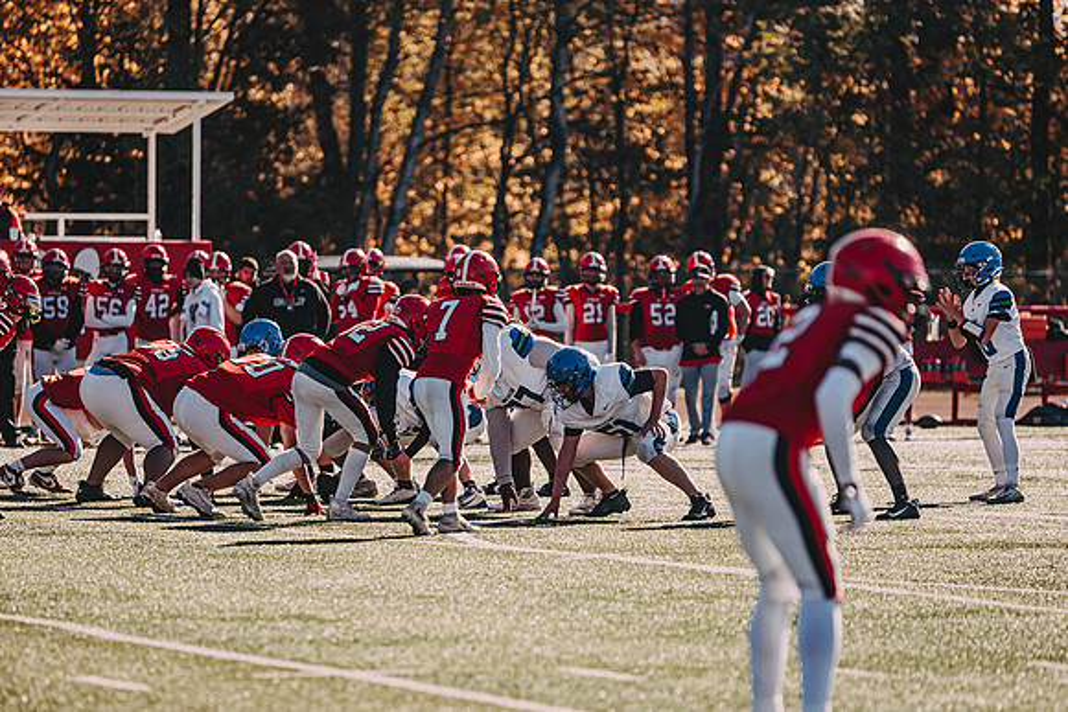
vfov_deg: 6.0
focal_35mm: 229
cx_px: 489
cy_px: 407
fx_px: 6782
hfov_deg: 9.0
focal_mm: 200
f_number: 3.2
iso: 250
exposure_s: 1/2500
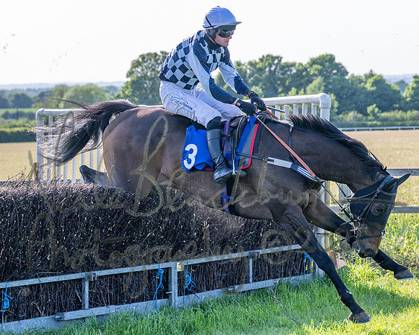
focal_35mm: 118
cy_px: 168
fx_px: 1467
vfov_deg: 13.0
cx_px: 210
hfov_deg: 16.3
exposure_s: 1/1600
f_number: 4
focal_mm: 70
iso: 320
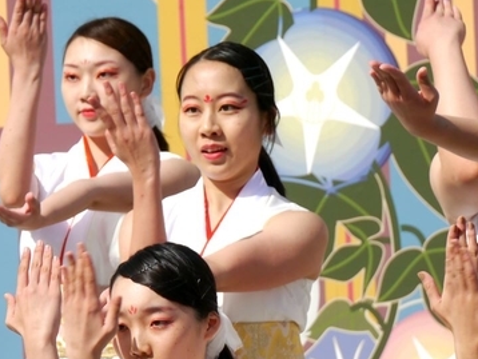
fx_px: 5430
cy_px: 299
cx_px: 164
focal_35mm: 393
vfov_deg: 3.8
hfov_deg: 5.0
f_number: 5.6
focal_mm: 88
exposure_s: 1/400
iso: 160
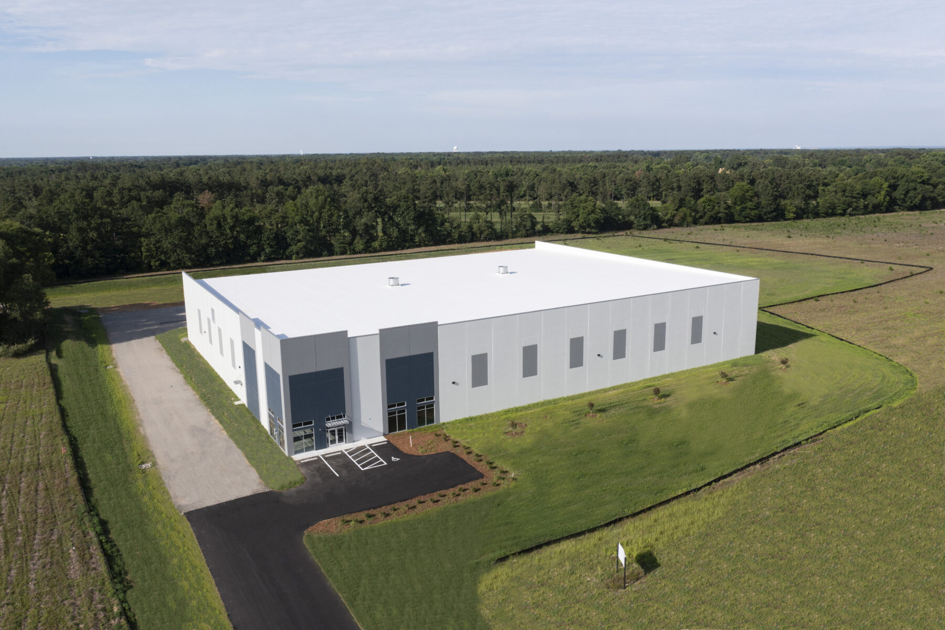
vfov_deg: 46.4
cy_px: 315
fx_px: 735
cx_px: 472
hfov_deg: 65.5
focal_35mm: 28
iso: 100
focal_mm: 10.26
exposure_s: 1/500
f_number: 6.3
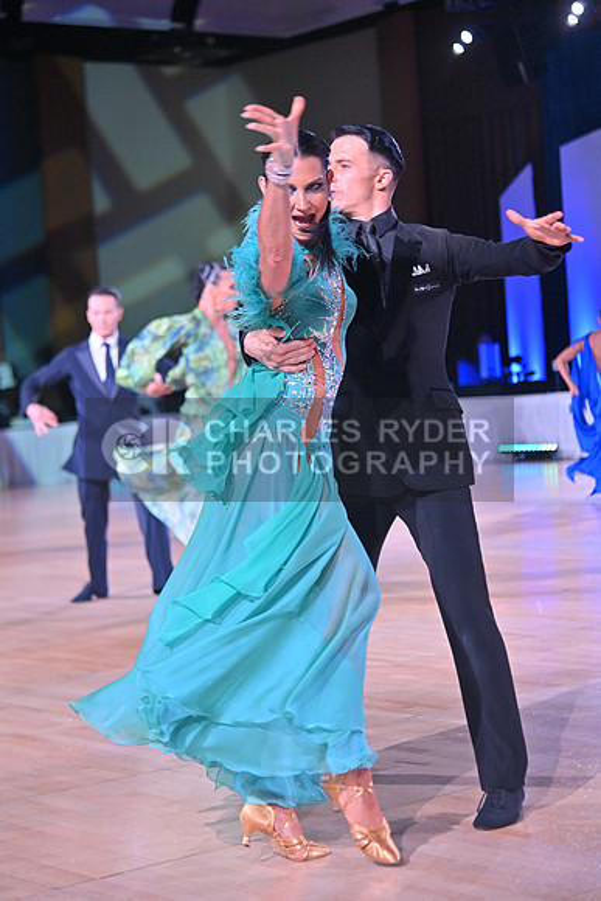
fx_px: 1952
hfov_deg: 17.5
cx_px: 300
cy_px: 450
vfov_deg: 26.0
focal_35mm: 78
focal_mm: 78
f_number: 5
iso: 4000
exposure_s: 1/400
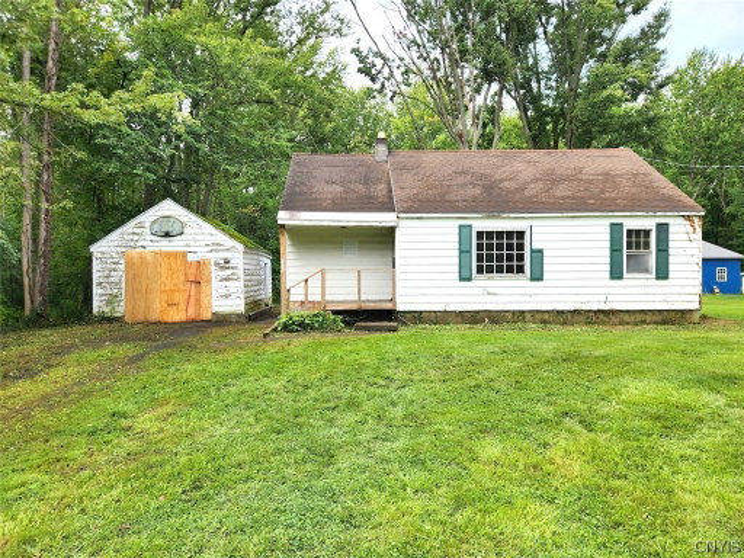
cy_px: 279
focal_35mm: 23
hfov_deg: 73.9
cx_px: 372
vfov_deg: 58.9
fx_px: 494
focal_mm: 5.4
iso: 20
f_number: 1.8
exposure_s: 1/705
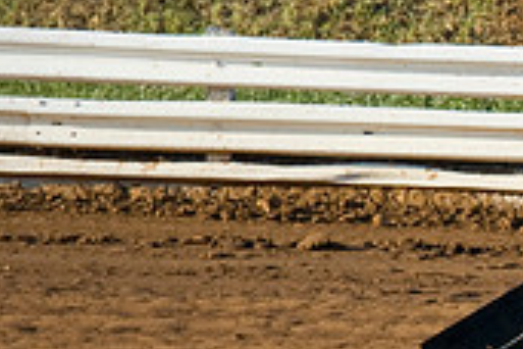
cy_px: 193
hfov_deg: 5.7
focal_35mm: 356
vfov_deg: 3.9
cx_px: 786
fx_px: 5171
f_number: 4.5
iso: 200
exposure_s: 1/800
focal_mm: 70
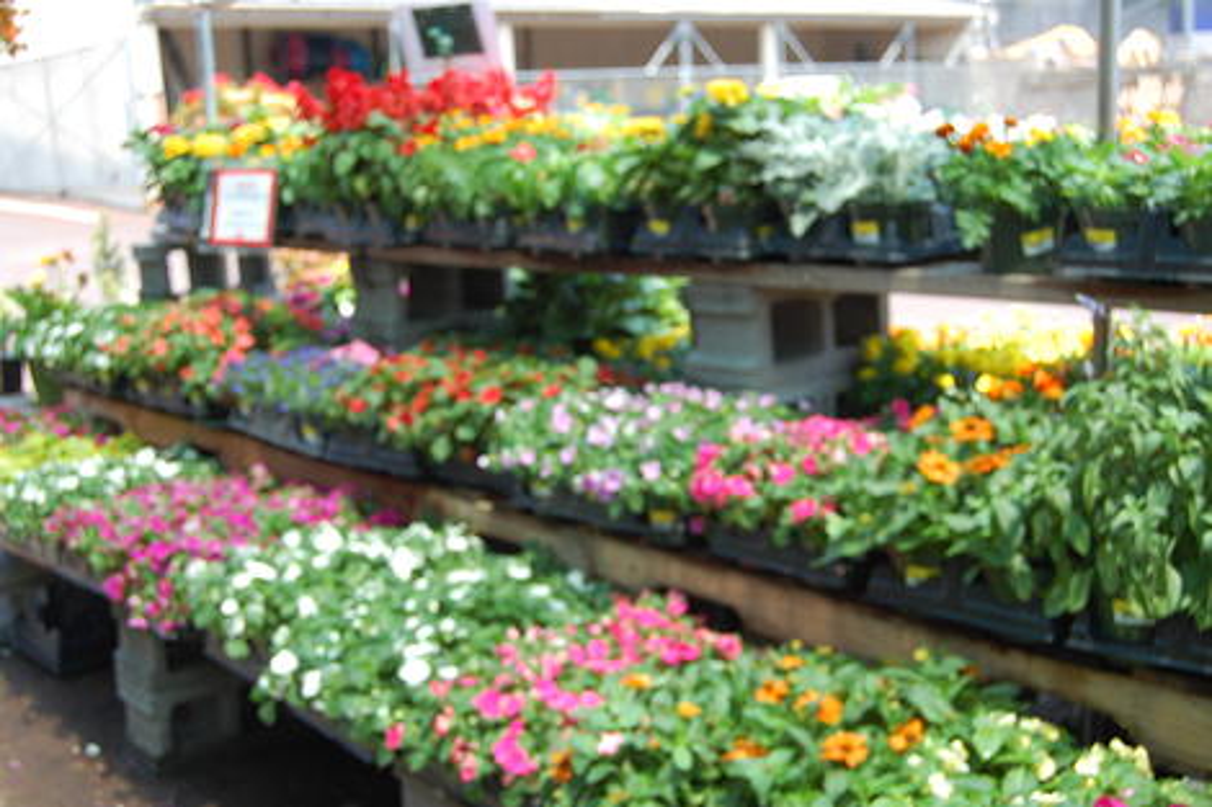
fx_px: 1565
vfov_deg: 28.9
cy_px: 404
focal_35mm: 46
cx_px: 606
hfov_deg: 42.3
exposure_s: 1/160
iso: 200
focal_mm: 31
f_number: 6.3
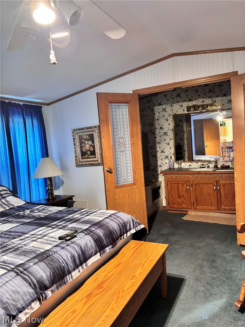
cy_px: 164
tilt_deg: -4.4
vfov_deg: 67.3
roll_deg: +4.3
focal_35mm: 26
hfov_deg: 53.1
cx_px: 122
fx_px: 245
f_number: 1.6
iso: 500
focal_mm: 5.96
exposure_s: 1/30
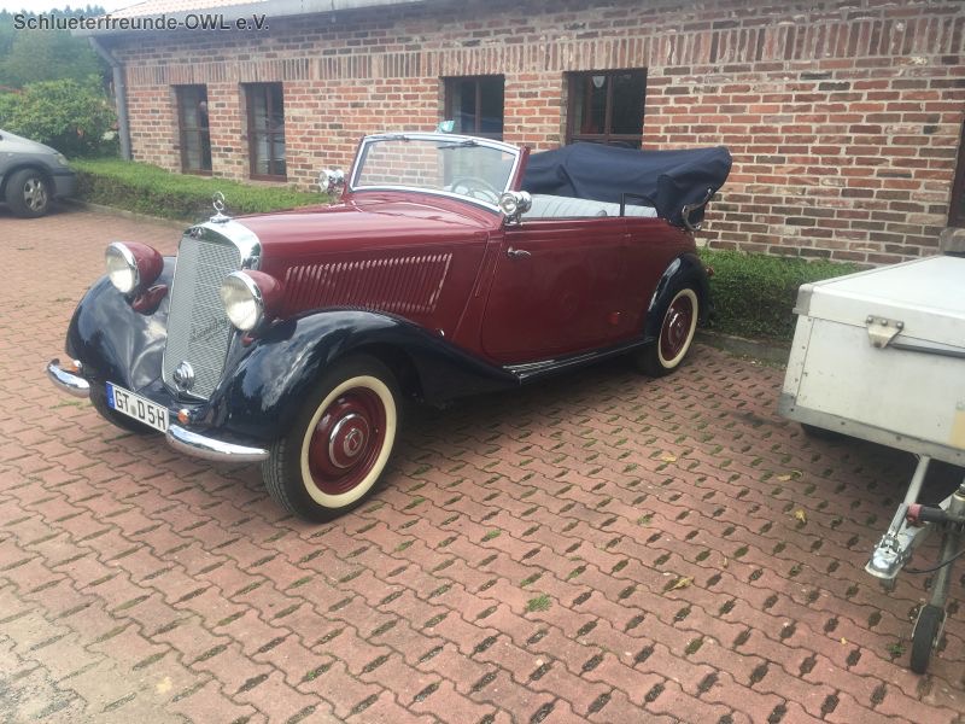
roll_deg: -0.6
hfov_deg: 61.7
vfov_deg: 48.2
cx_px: 482
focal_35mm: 29
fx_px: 808
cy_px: 362
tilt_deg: -16.8
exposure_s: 1/430
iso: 25
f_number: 2.2
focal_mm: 4.15
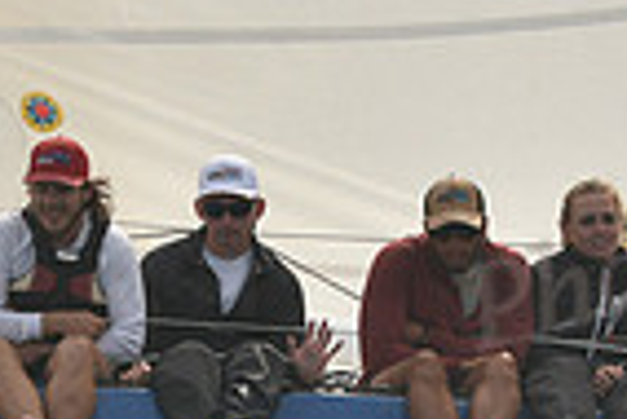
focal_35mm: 347
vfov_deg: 4.0
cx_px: 243
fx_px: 6050
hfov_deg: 5.9
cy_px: 527
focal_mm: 85
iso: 320
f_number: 5
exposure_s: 1/1000
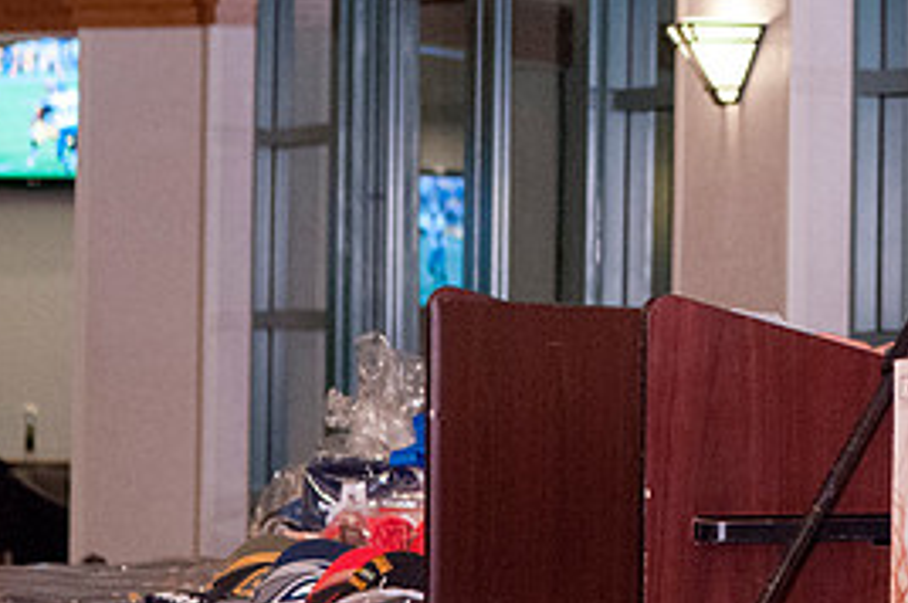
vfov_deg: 6.6
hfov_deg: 9.8
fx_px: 5240
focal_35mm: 208
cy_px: -22
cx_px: 1088
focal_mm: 55
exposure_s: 1/100
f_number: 4.5
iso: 1250
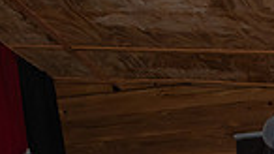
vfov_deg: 6.0
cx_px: 187
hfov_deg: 11.4
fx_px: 1373
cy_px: 453
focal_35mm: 189
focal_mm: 27
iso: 400
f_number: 5.6
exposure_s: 1/160
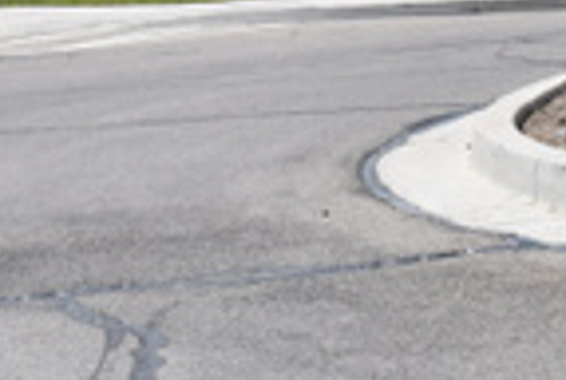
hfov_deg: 8.6
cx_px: 748
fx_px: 3690
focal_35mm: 234
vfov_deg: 5.7
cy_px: -422
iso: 100
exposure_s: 1/320
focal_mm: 35
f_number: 9
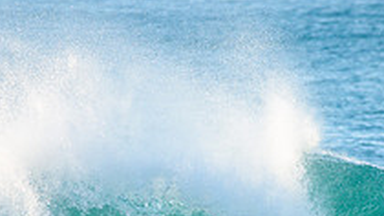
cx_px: 223
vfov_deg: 0.8
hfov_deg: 1.5
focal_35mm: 1444
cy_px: 257
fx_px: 14699
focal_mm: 500
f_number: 5.6
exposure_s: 1/1600
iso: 450
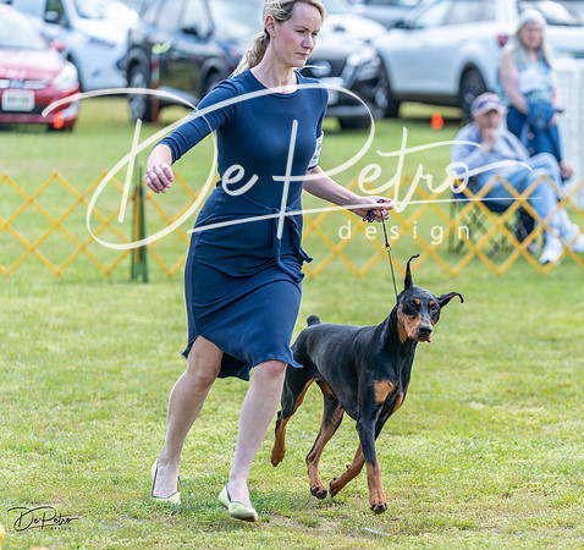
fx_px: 3337
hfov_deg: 10.0
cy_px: 283
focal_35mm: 180
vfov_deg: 9.4
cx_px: 401
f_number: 3.2
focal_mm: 140
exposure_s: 1/500
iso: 100
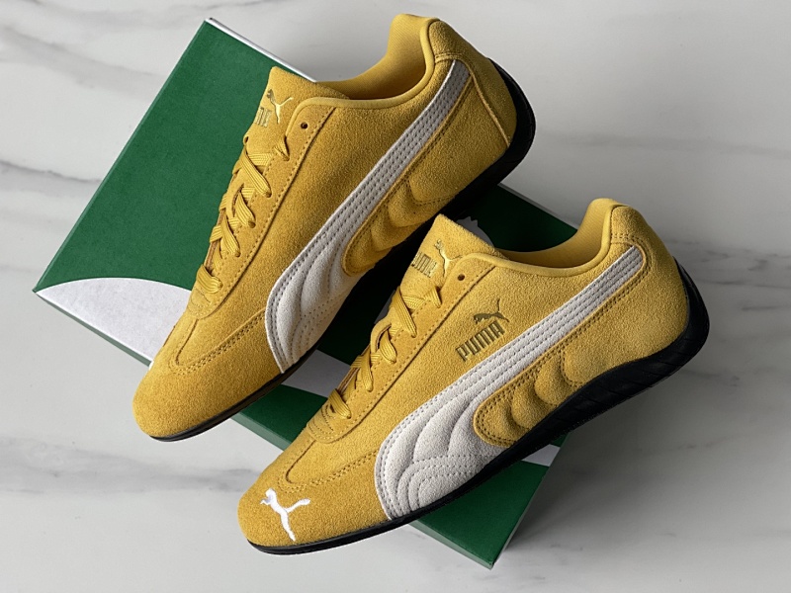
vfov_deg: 22.9
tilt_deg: -80.2
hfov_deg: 30.3
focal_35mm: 64
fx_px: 1462
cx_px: 396
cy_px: 296
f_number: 2.2
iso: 80
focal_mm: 7.5
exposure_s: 1/121
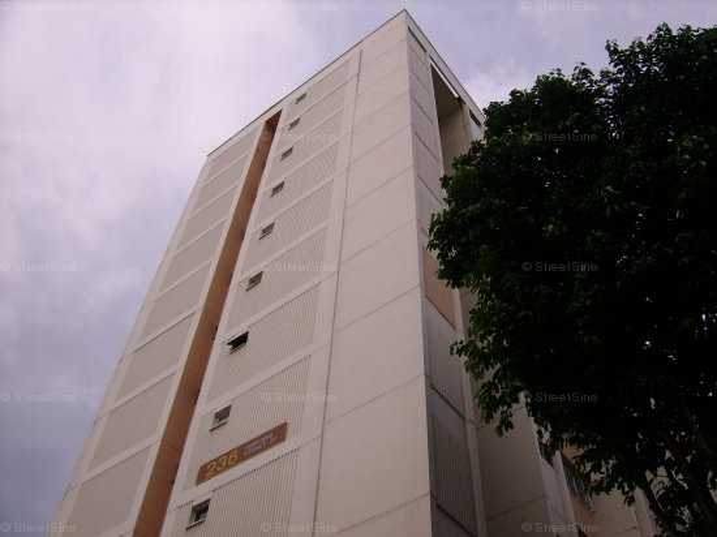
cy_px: 268
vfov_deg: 40.7
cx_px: 358
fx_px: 725
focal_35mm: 35
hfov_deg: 52.6
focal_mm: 5.95
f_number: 5.8
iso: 50
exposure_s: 1/917
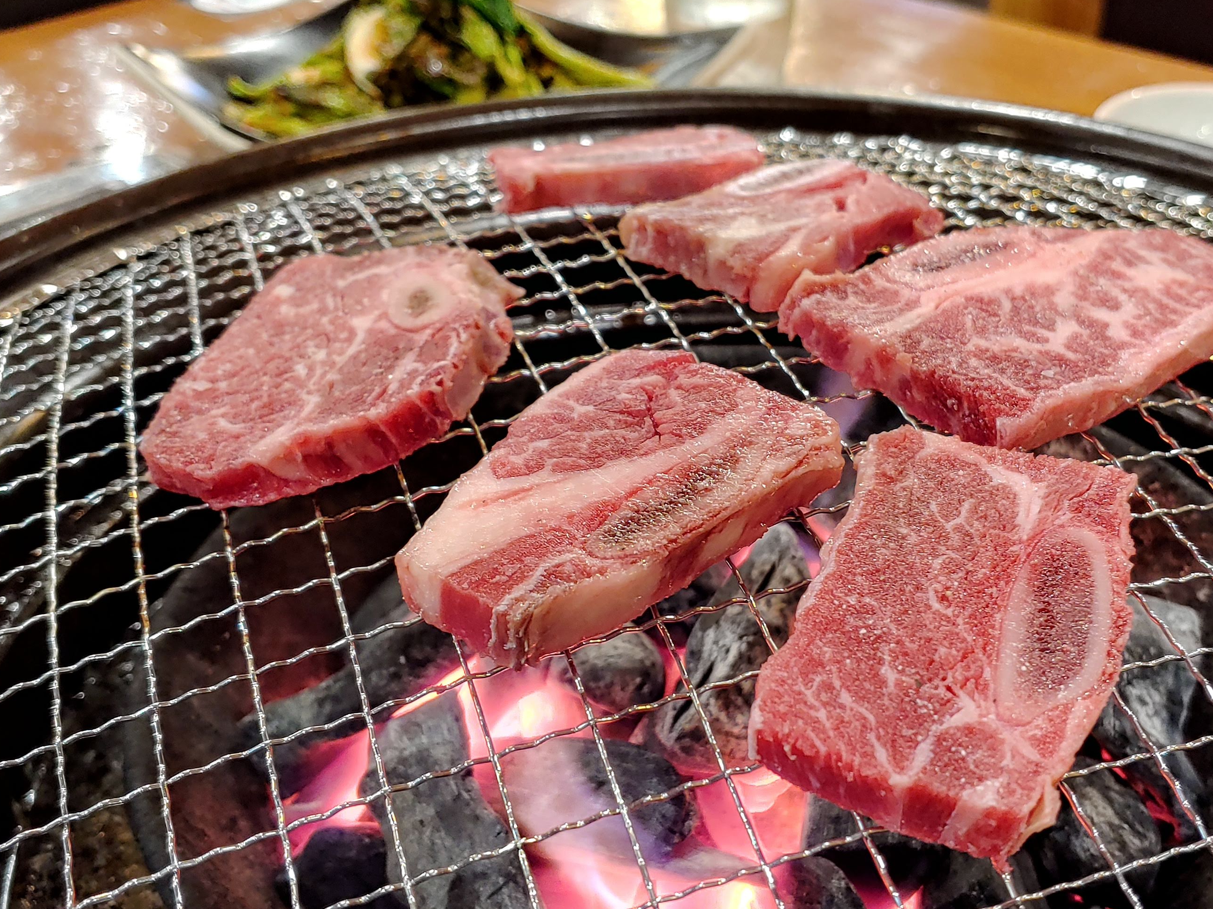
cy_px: 524
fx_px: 1366
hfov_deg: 47.8
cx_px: 677
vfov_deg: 36.7
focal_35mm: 39
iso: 300
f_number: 1.5
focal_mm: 4.23
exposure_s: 1/24
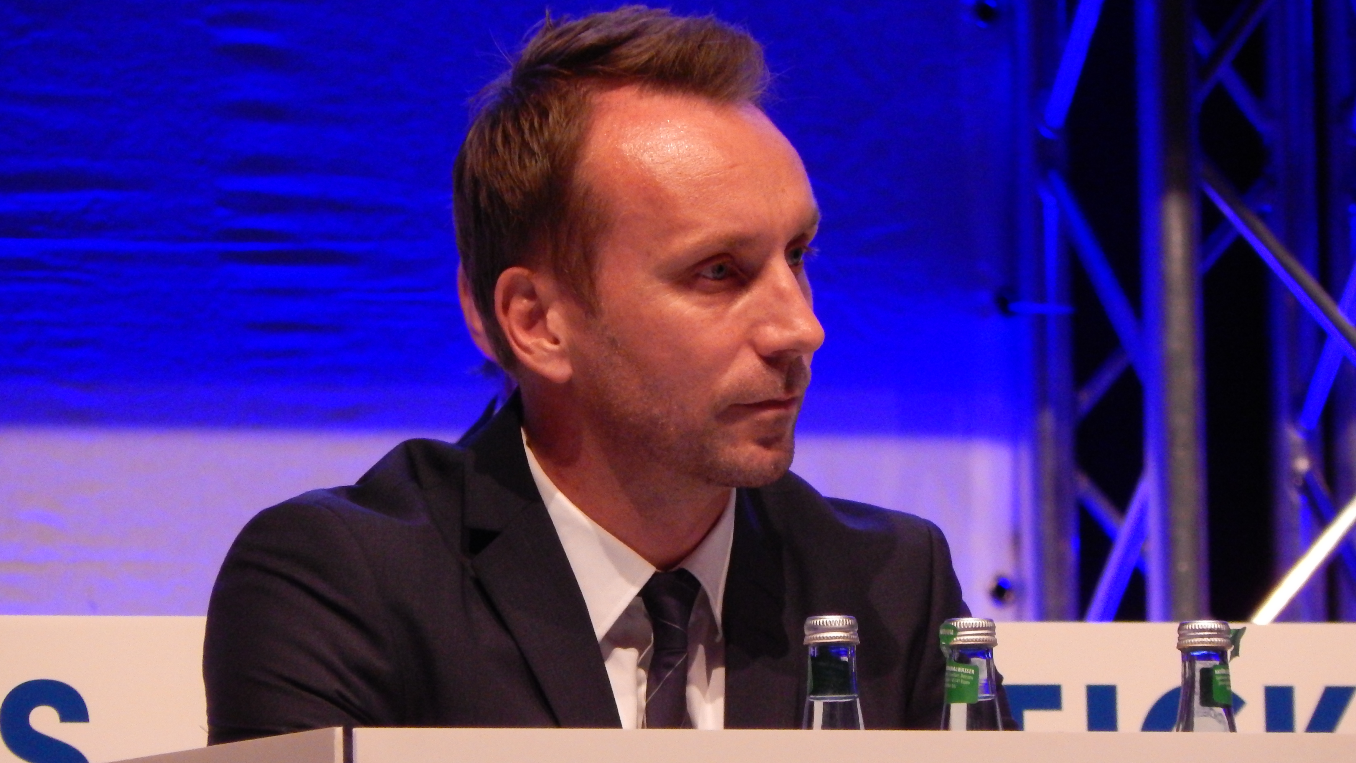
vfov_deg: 2.0
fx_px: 21574
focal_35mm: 600
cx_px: 677
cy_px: 434
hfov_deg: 3.6
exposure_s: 1/50
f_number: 5.8
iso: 800
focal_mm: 97.9
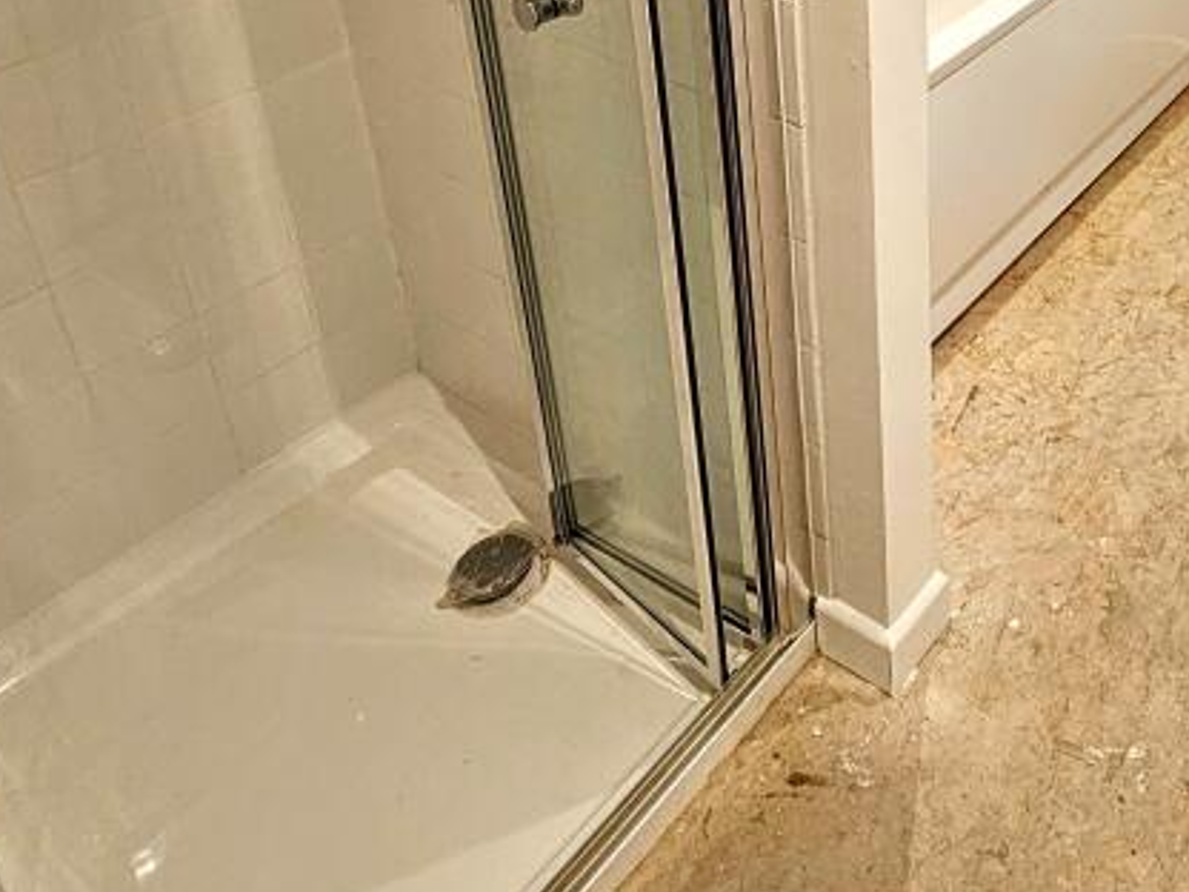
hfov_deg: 53.7
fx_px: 1099
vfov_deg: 38.3
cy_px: -34
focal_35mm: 32
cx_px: 920
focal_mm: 2.2
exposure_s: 1/71
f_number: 2.2
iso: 160
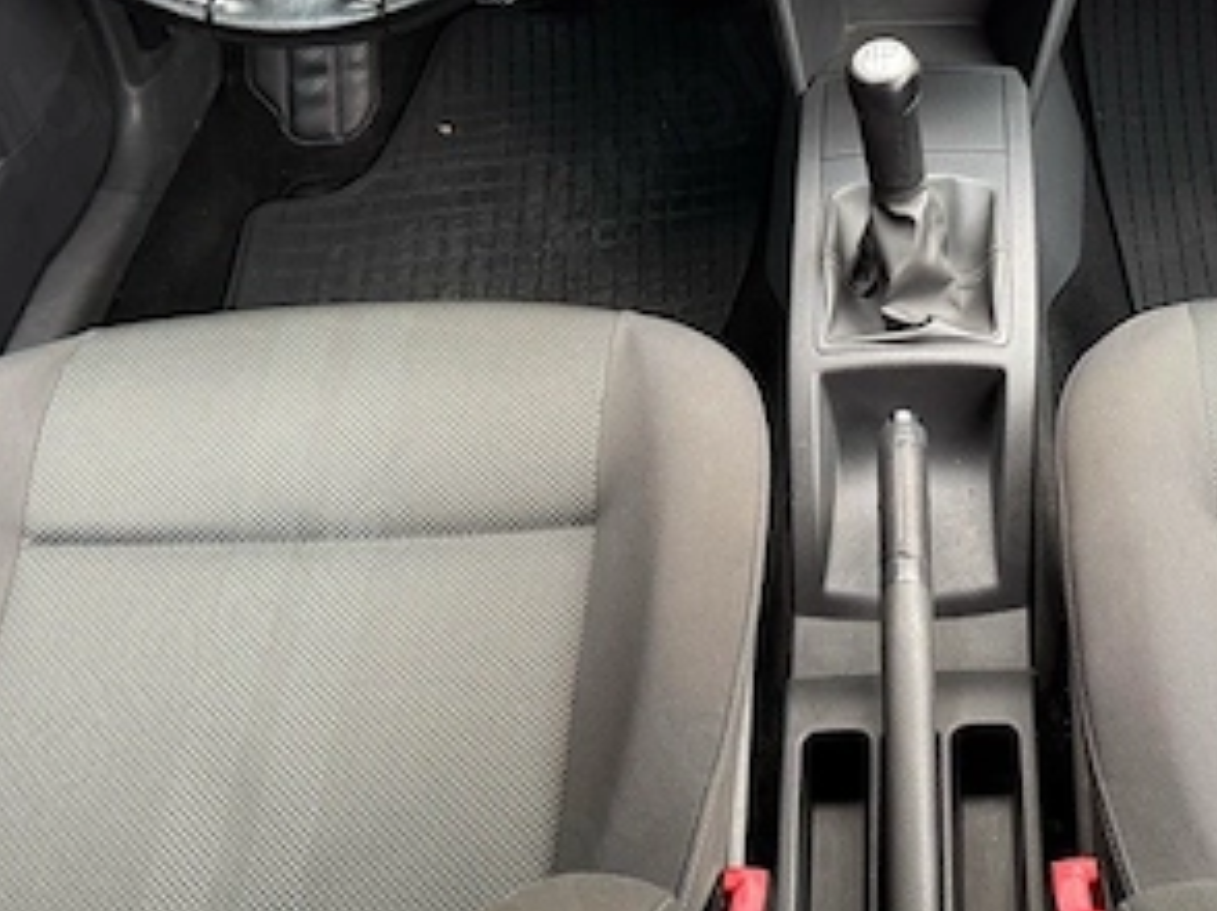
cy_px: 62
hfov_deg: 37.7
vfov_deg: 28.3
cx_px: 956
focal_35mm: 49
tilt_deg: -36.8
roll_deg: +3.4
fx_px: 1721
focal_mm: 6.76
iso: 250
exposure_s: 1/60
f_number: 1.78
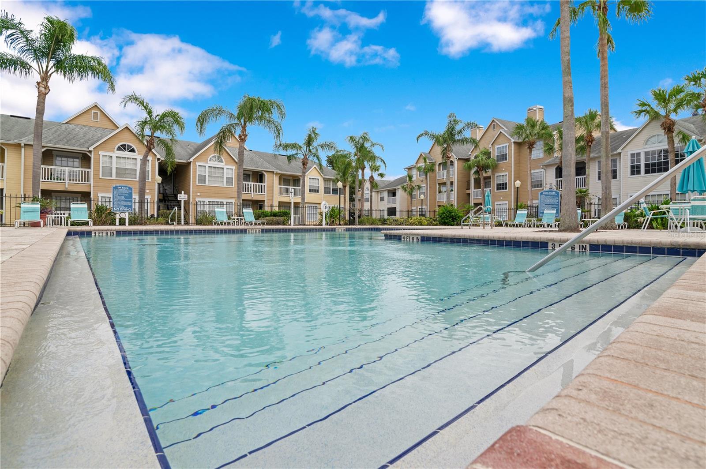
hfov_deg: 96.8
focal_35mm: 16
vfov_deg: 73.6
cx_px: 353
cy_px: 234
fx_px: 313
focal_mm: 16
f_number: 8
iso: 100
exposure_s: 1/160
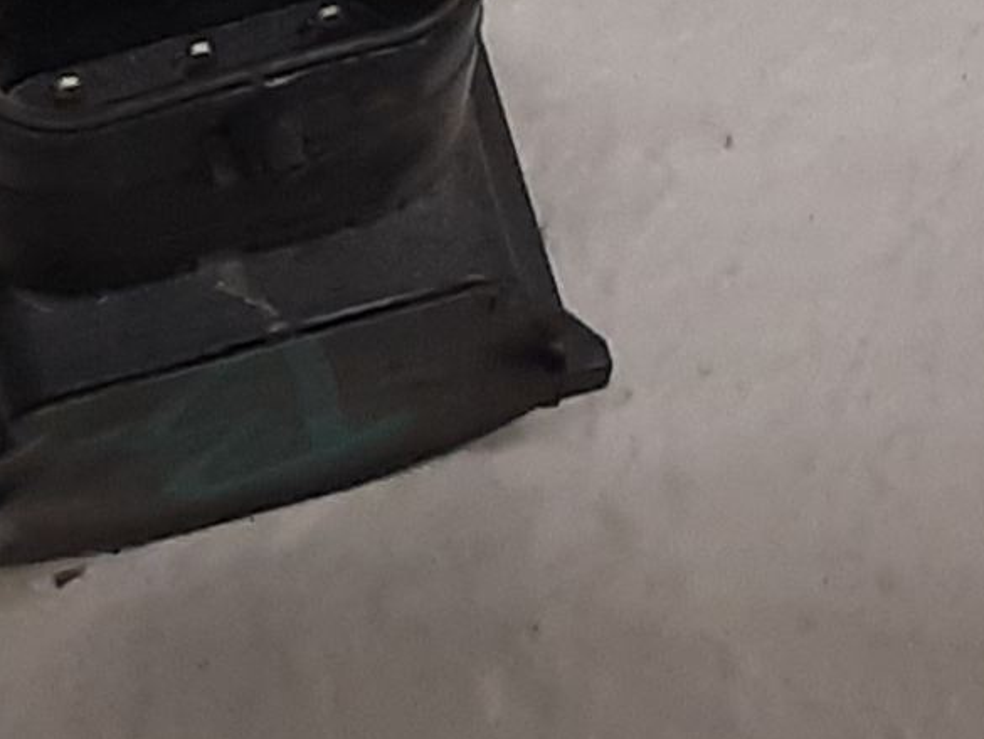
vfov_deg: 16.0
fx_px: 2587
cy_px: 59
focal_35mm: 91
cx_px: -121
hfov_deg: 20.4
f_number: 1.7
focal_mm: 3.93
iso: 125
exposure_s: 1/50
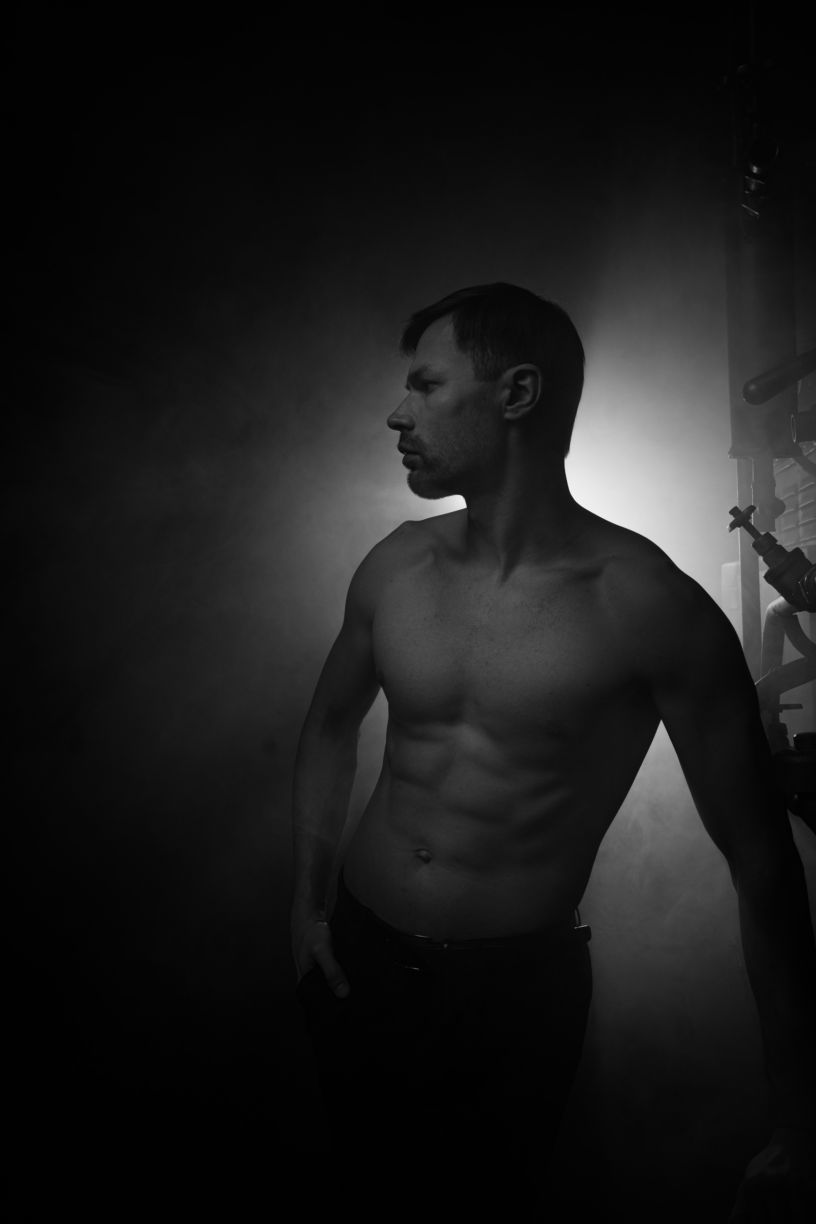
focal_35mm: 38
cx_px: 408
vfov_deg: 50.7
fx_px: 1292
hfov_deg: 35.1
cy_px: 612
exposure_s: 1/160
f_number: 10
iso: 100
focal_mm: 38
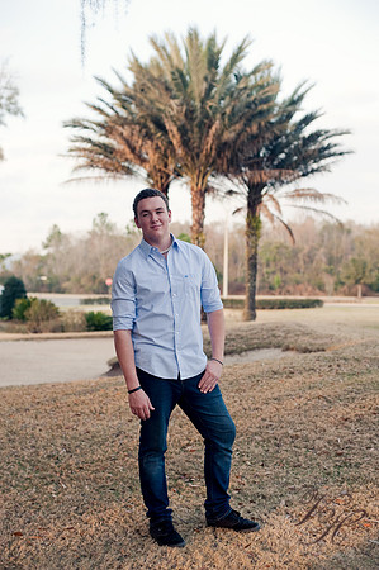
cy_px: 285
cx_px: 190
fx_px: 791
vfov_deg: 39.6
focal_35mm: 50
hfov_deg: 26.9
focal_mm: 50
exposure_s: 1/250
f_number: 3.2
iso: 200
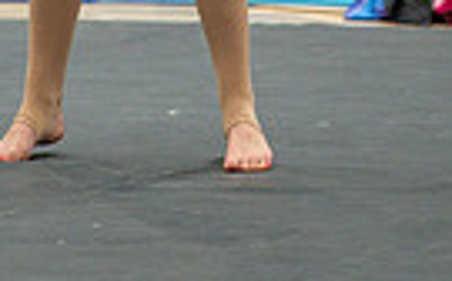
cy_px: -448
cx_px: 87
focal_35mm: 679
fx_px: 8354
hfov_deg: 3.1
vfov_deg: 1.9
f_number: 4
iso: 5000
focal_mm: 200
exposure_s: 1/500
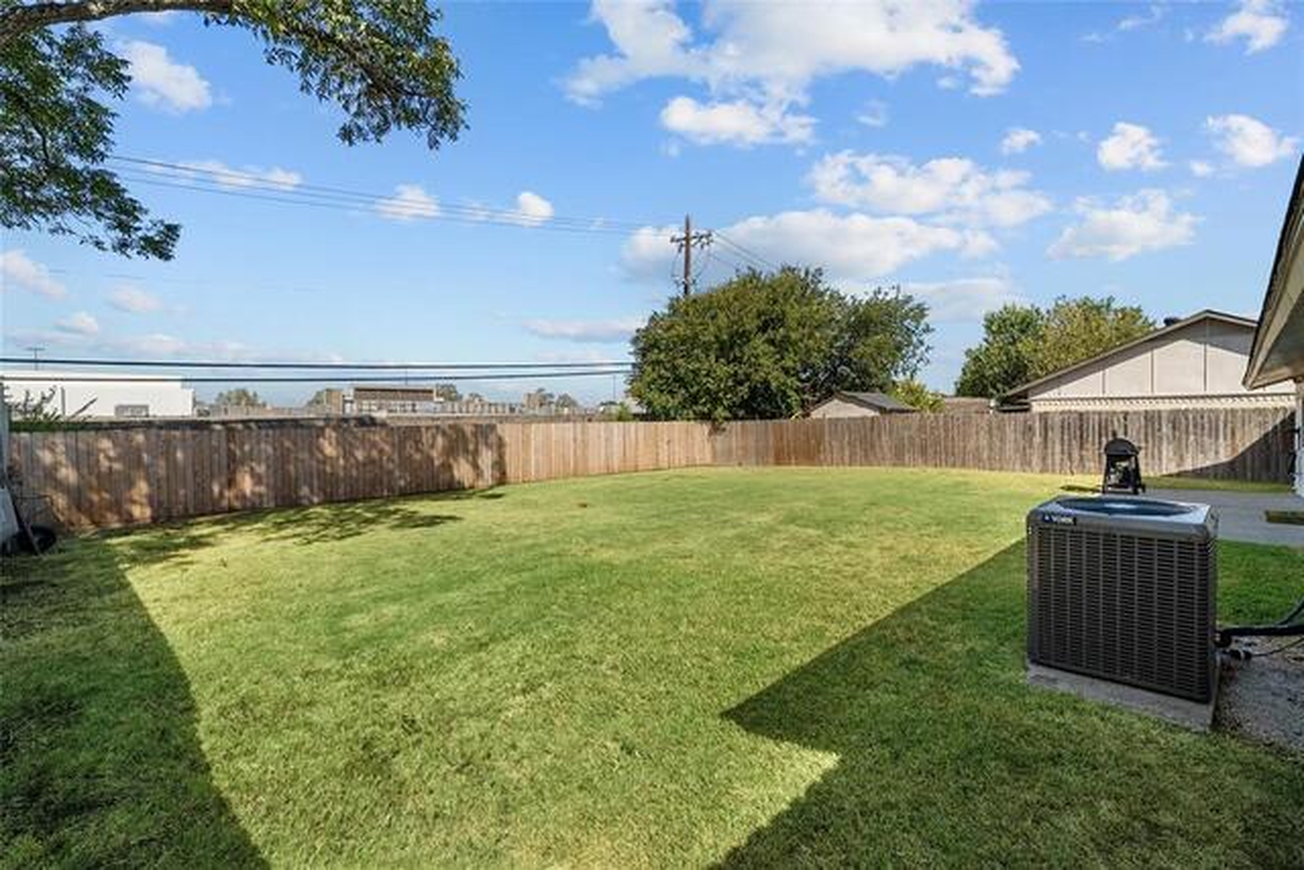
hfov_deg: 96.7
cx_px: 652
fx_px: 580
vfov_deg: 73.8
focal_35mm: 16
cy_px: 435
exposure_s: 1/640
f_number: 8
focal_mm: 16
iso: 640
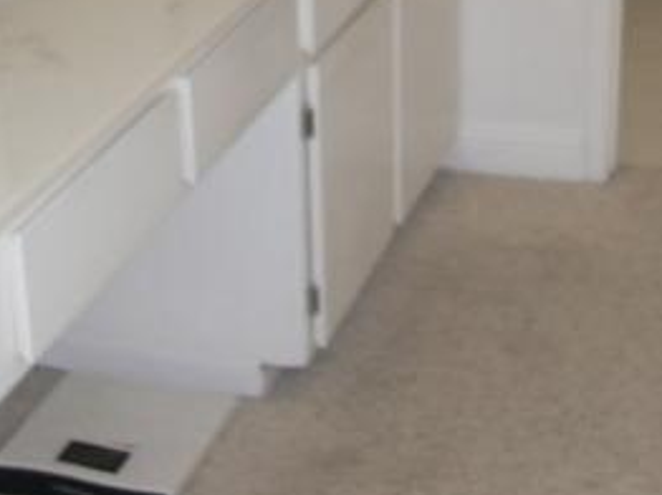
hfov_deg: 22.0
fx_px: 1681
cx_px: 518
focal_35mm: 88
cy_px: -73
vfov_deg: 16.2
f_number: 2.8
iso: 400
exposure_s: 1/60
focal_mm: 6.3
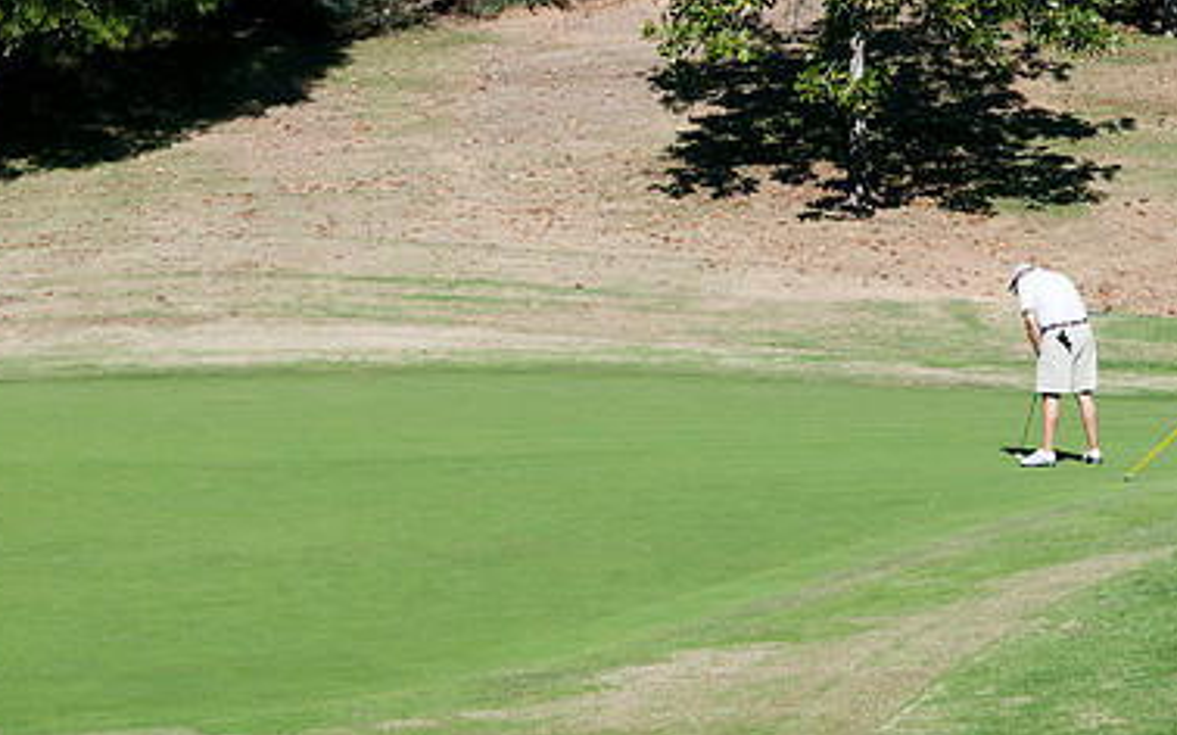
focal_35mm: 129
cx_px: 557
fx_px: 4137
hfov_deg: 16.2
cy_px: 244
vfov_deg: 10.1
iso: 400
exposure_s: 1/320
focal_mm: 55
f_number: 9
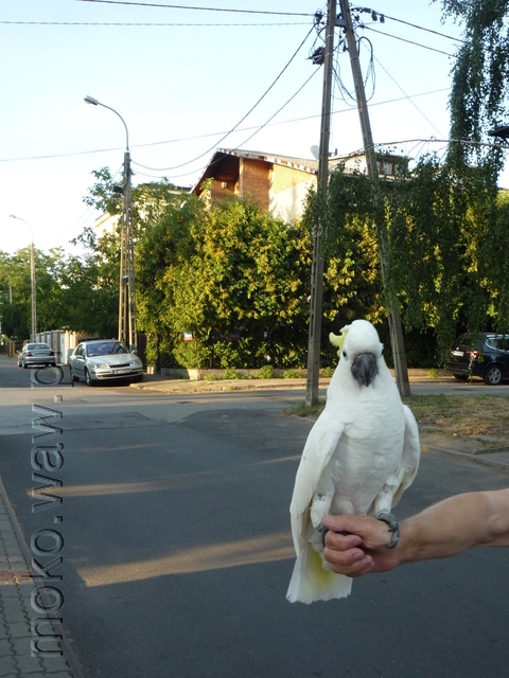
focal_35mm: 32
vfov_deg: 56.8
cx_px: 254
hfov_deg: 44.2
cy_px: 339
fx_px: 627
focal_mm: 5.2
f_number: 4
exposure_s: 1/100
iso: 100
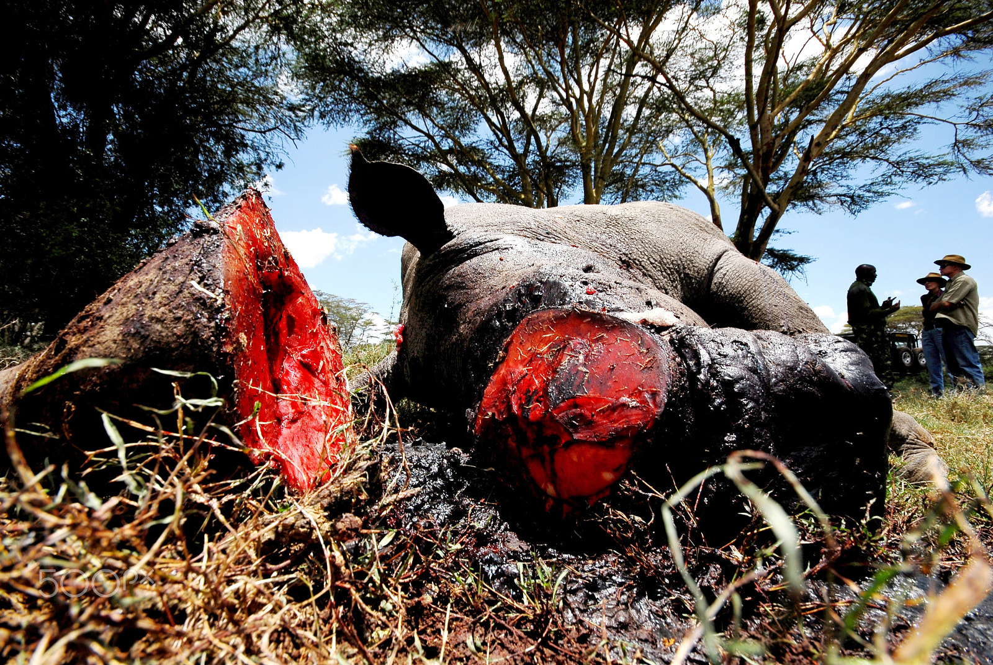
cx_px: 496
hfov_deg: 94.9
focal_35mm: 16
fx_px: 456
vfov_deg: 72.2
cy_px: 332
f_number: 9
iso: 100
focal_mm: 11
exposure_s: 1/320
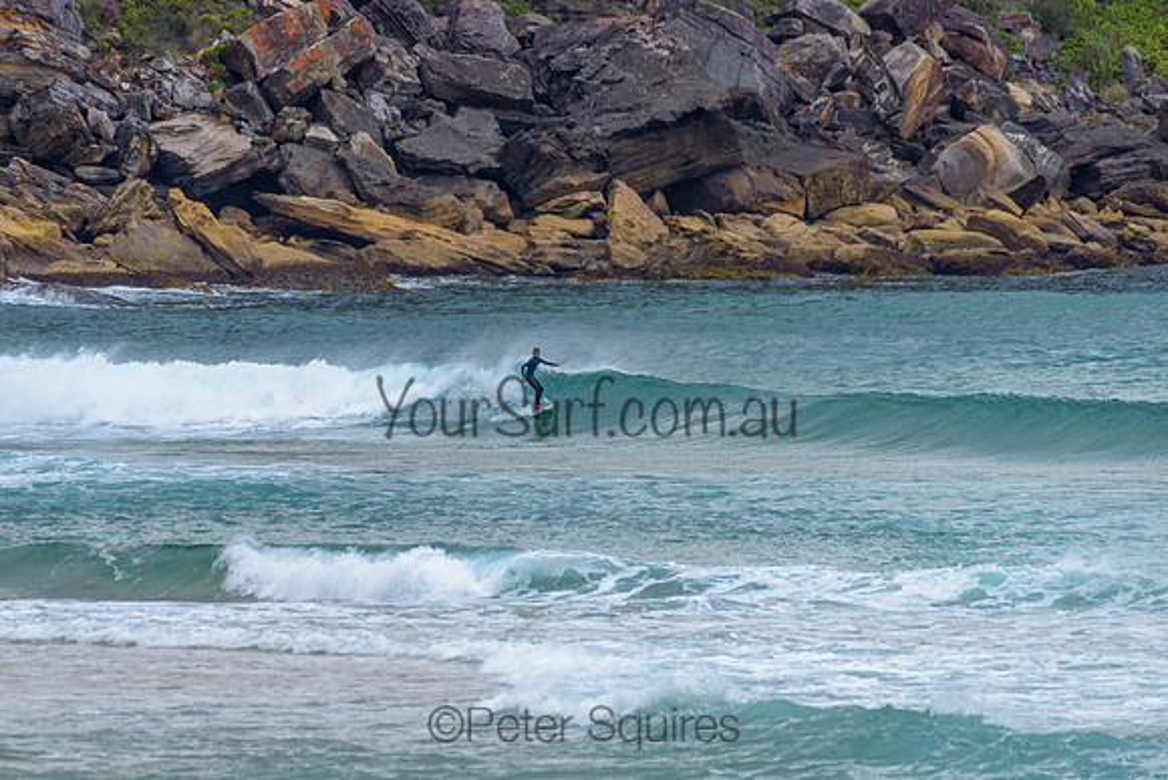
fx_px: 19897
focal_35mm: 613
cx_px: 568
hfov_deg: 3.4
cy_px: 380
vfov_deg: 2.2
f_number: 5.6
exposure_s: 1/2000
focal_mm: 500
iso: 800
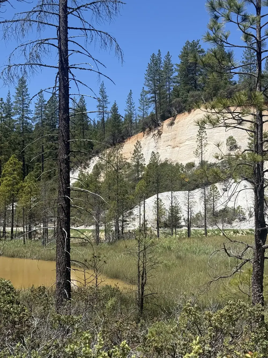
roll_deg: -0.4
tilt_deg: +2.3
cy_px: 179
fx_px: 495
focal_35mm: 48
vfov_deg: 39.7
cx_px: 134
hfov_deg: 30.3
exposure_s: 1/5208
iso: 80
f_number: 1.78
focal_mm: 6.76
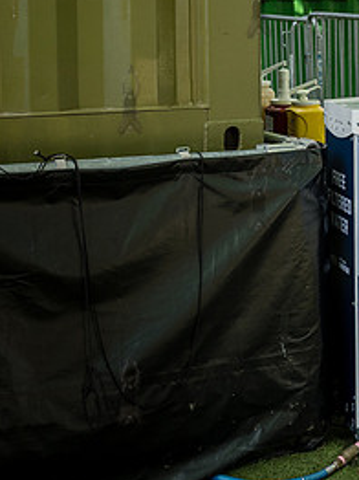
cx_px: 485
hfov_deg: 13.7
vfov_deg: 18.8
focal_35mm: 103
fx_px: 1427
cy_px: 71
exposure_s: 1/500
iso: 400
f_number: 4
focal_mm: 36
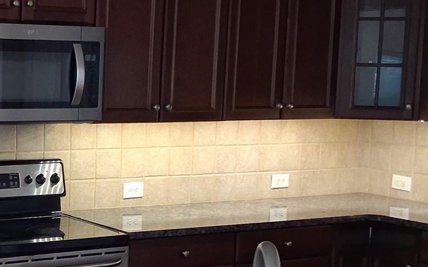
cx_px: 27
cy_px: 166
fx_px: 874
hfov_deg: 26.4
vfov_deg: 17.3
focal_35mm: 75
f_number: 1.8
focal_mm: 4
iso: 1000
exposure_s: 1/24
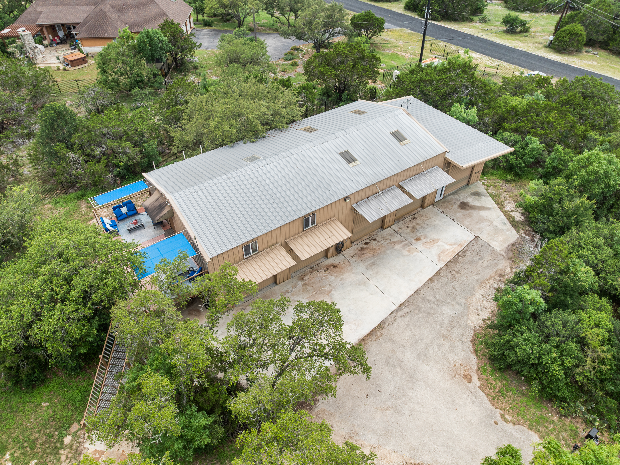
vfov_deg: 56.8
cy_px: 232
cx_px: 310
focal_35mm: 24
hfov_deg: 71.6
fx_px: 430
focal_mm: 12.29
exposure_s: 1/2500
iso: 130
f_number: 2.8
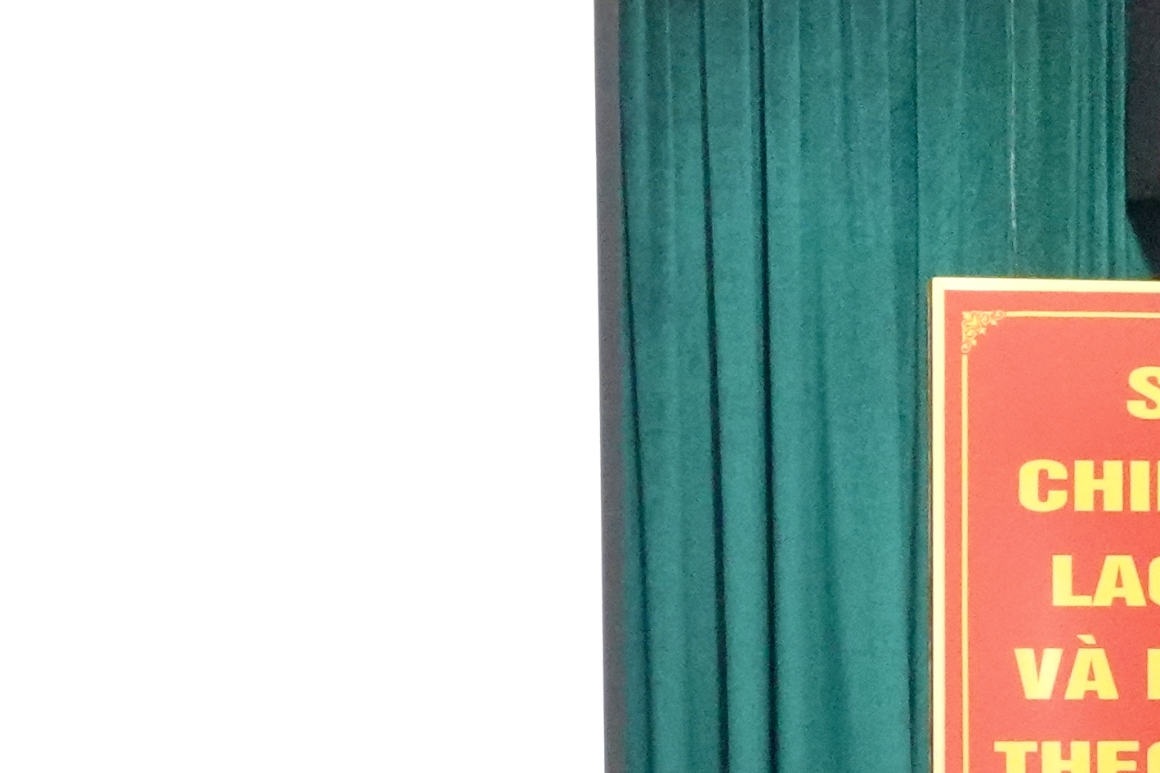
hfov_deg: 9.2
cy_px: 1029
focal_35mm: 216
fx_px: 6959
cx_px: -704
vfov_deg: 6.3
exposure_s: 1/40
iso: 3200
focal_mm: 21.08
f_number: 7.1
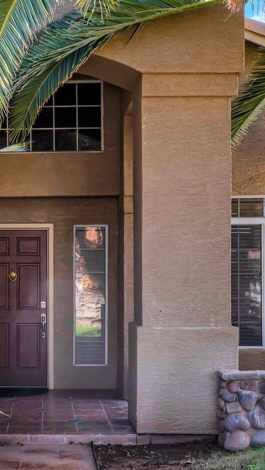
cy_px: 276
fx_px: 849
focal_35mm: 68
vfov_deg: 30.9
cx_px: 17
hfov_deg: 17.4
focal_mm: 30
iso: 640
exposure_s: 1/320
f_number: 9
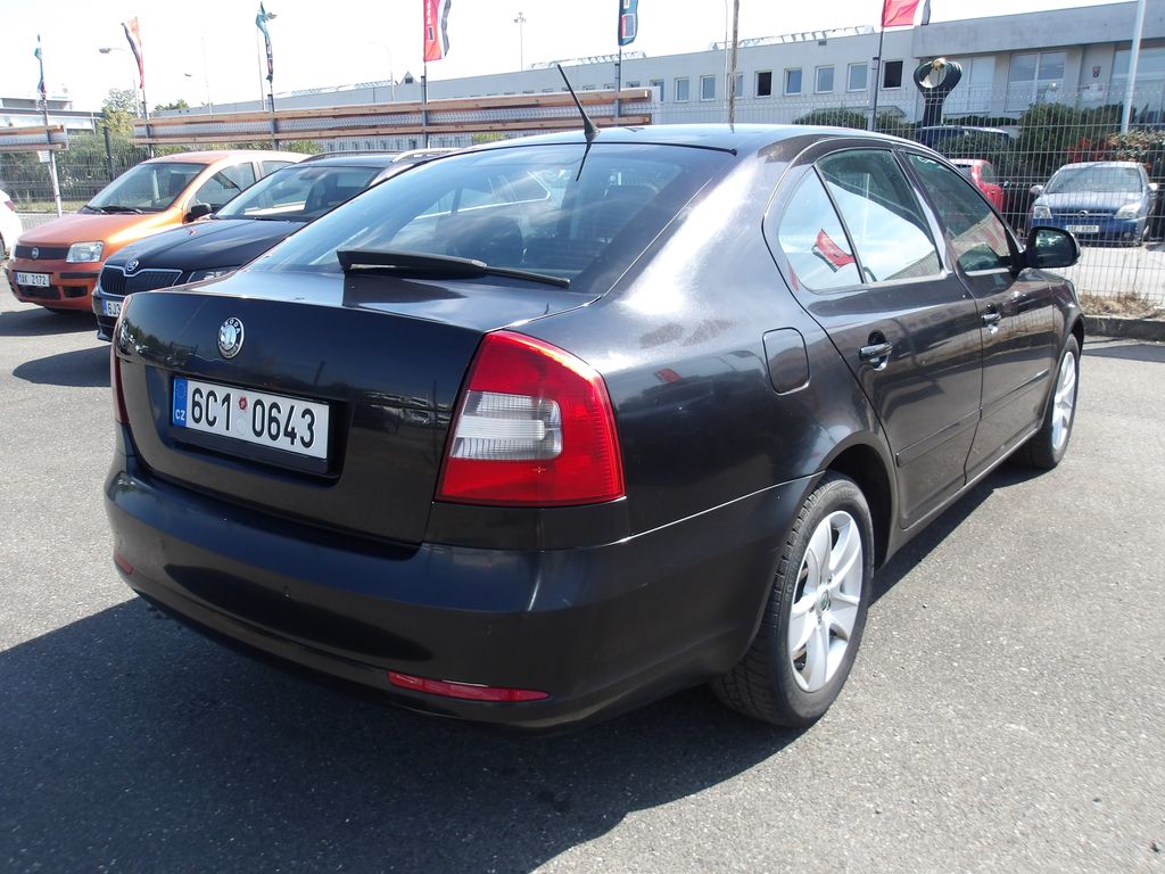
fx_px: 909
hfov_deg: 65.3
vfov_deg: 51.4
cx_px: 582
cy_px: 437
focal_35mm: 27
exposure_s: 1/516
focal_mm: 4.9
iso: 100
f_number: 3
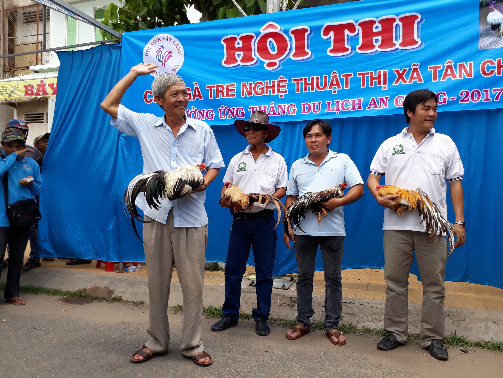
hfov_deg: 65.3
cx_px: 252
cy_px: 189
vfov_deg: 51.4
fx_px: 392
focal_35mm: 27
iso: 40
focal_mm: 3.6
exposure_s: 1/601
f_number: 1.9
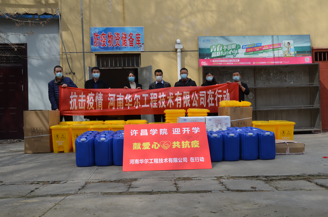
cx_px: 164
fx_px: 341
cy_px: 108
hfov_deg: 51.4
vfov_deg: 35.3
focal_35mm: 38
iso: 160
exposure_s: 1/250
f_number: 8
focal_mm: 25
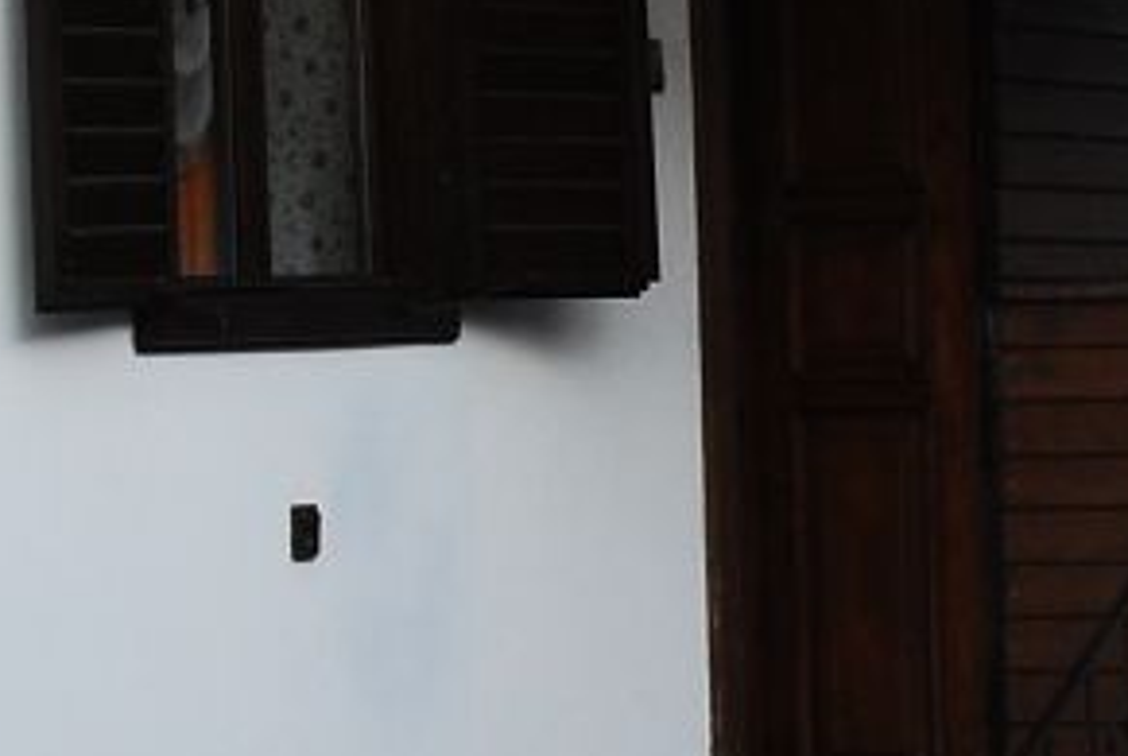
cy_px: 310
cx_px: 946
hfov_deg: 11.4
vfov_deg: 7.7
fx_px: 5617
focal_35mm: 179
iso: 400
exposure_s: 1/100
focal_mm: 24
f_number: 7.1
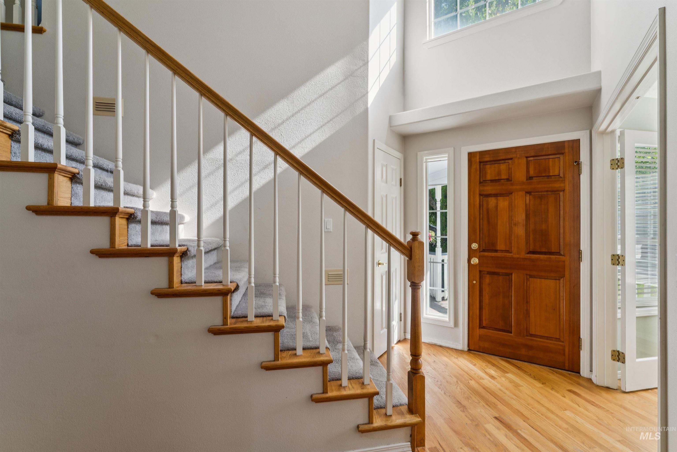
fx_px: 299
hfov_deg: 97.1
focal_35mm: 16
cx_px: 338
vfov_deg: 74.1
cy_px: 226
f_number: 13
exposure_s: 1/40
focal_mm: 15.9
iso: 400
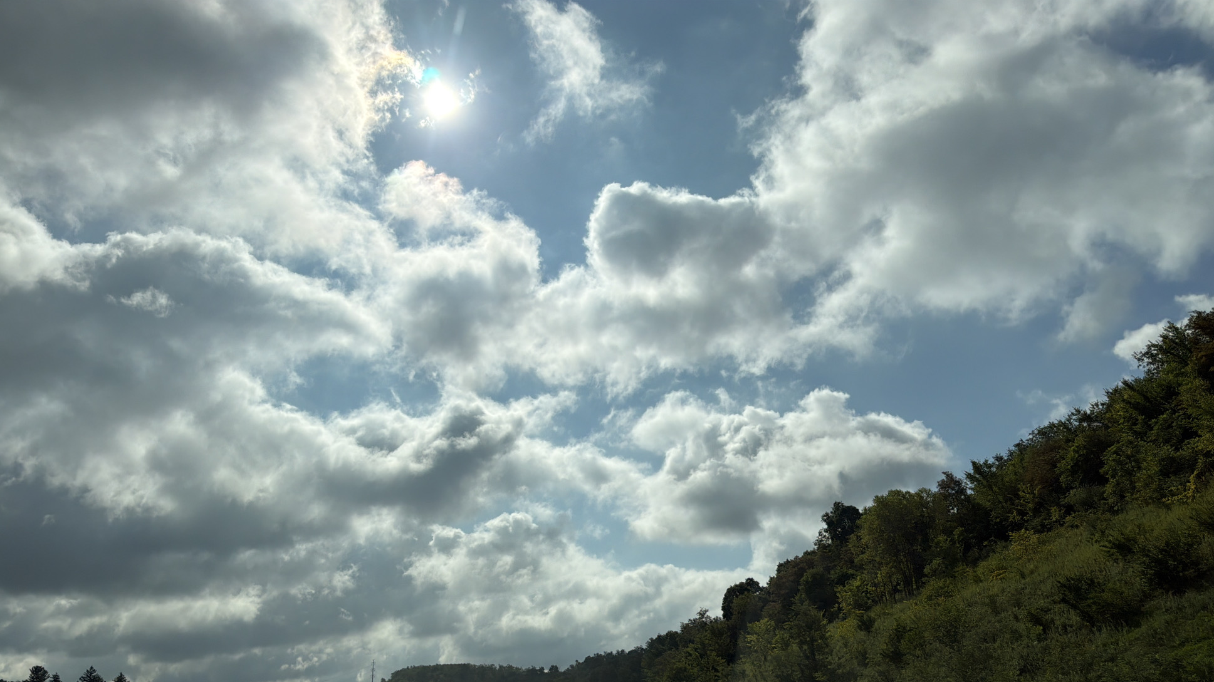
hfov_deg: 69.9
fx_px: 869
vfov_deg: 42.2
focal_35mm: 27
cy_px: 468
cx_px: 596
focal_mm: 6.76
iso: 80
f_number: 1.78
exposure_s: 1/32258
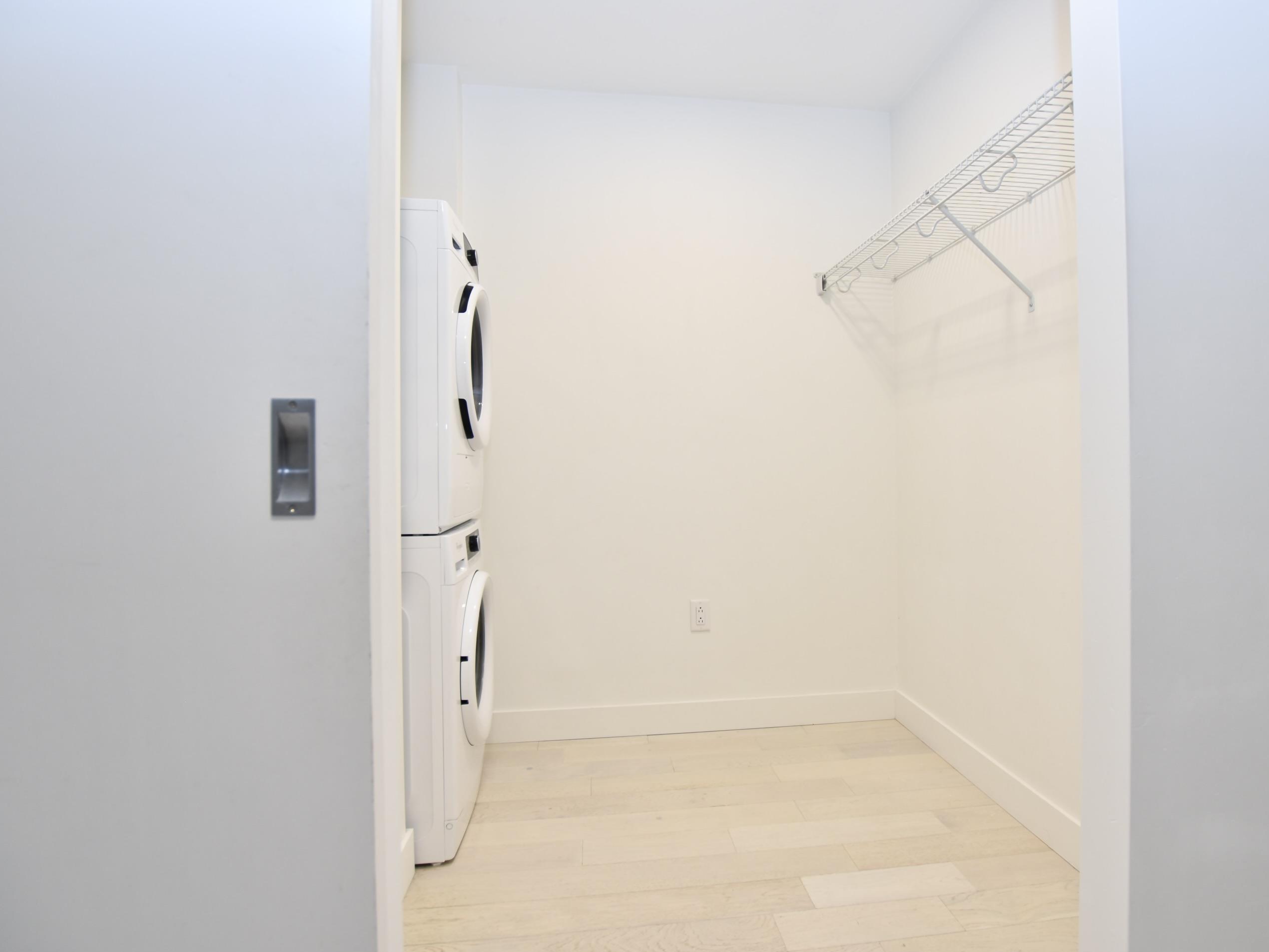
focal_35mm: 17
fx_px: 623
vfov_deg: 74.7
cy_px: 467
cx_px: 671
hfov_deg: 90.9
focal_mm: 10
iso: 200
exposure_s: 1/30
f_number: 3.5
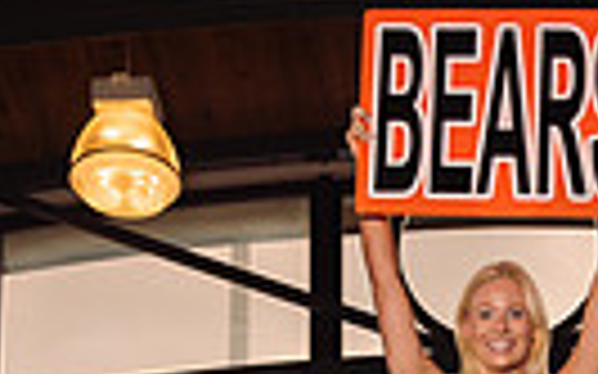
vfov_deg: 10.0
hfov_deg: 18.1
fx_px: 1857
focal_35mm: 114
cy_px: 906
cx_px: 490
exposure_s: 1/200
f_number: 7.1
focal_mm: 33
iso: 200
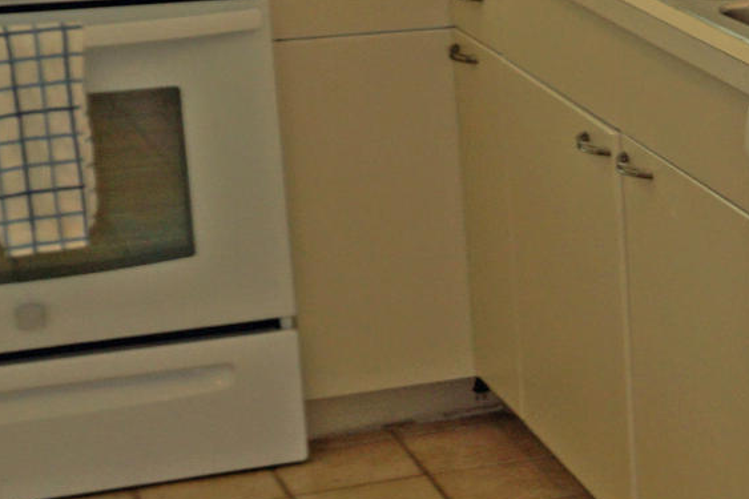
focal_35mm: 128
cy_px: 209
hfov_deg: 13.4
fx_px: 2662
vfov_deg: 10.7
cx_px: 1557
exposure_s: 1/80
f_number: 6.3
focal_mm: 16
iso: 100
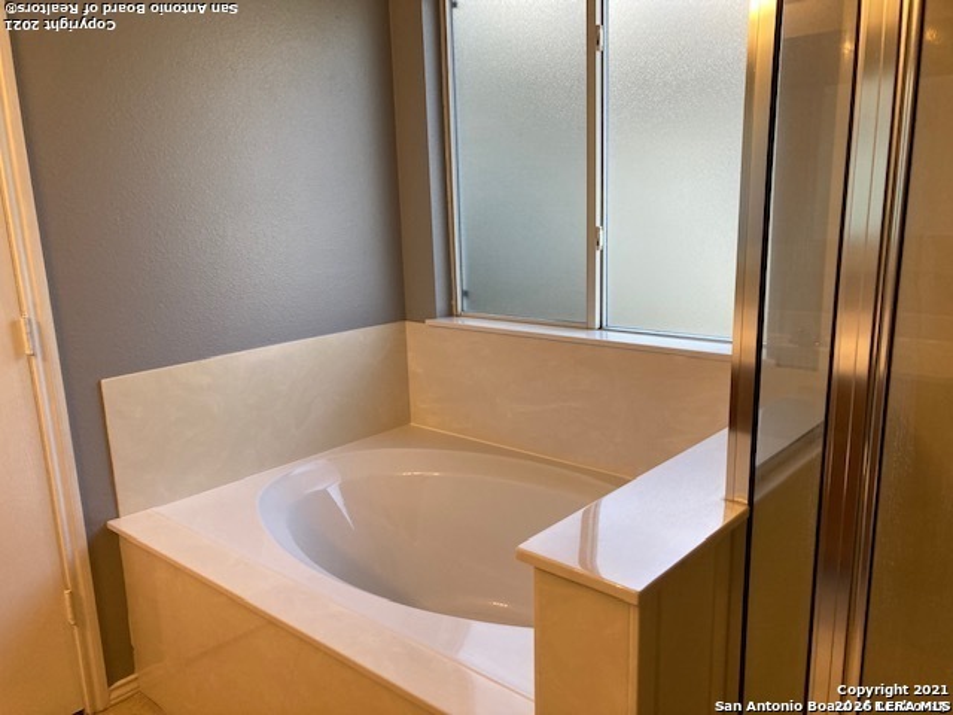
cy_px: 358
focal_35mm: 28
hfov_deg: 63.4
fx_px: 771
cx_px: 476
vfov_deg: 49.7
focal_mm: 3.99
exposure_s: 1/120
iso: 80
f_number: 1.8
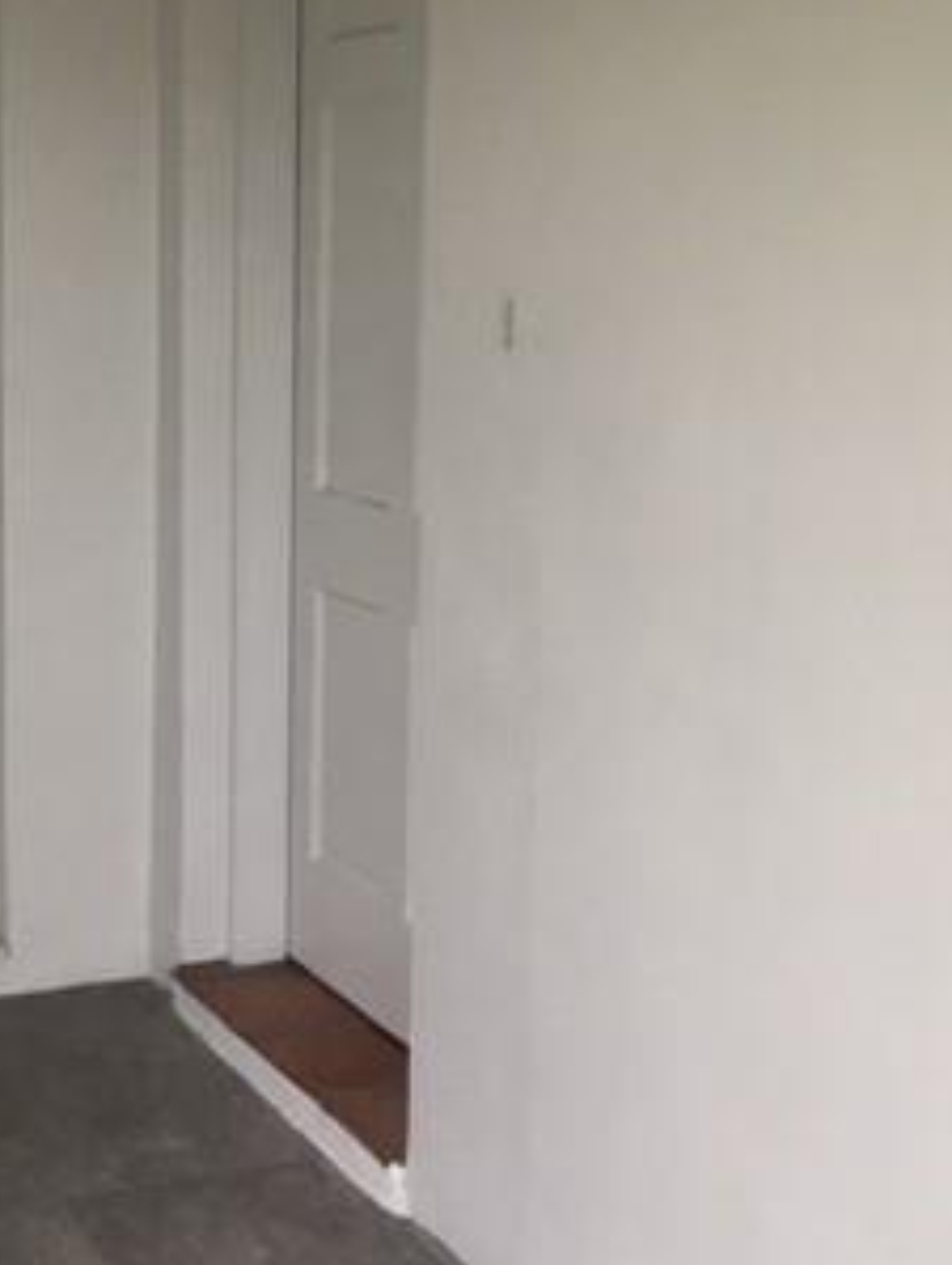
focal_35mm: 62
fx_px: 2269
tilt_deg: -7.8
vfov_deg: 31.1
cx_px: 169
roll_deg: +0.5
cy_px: 558
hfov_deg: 23.3
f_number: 2.2
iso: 25
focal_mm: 4.15
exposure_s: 1/30
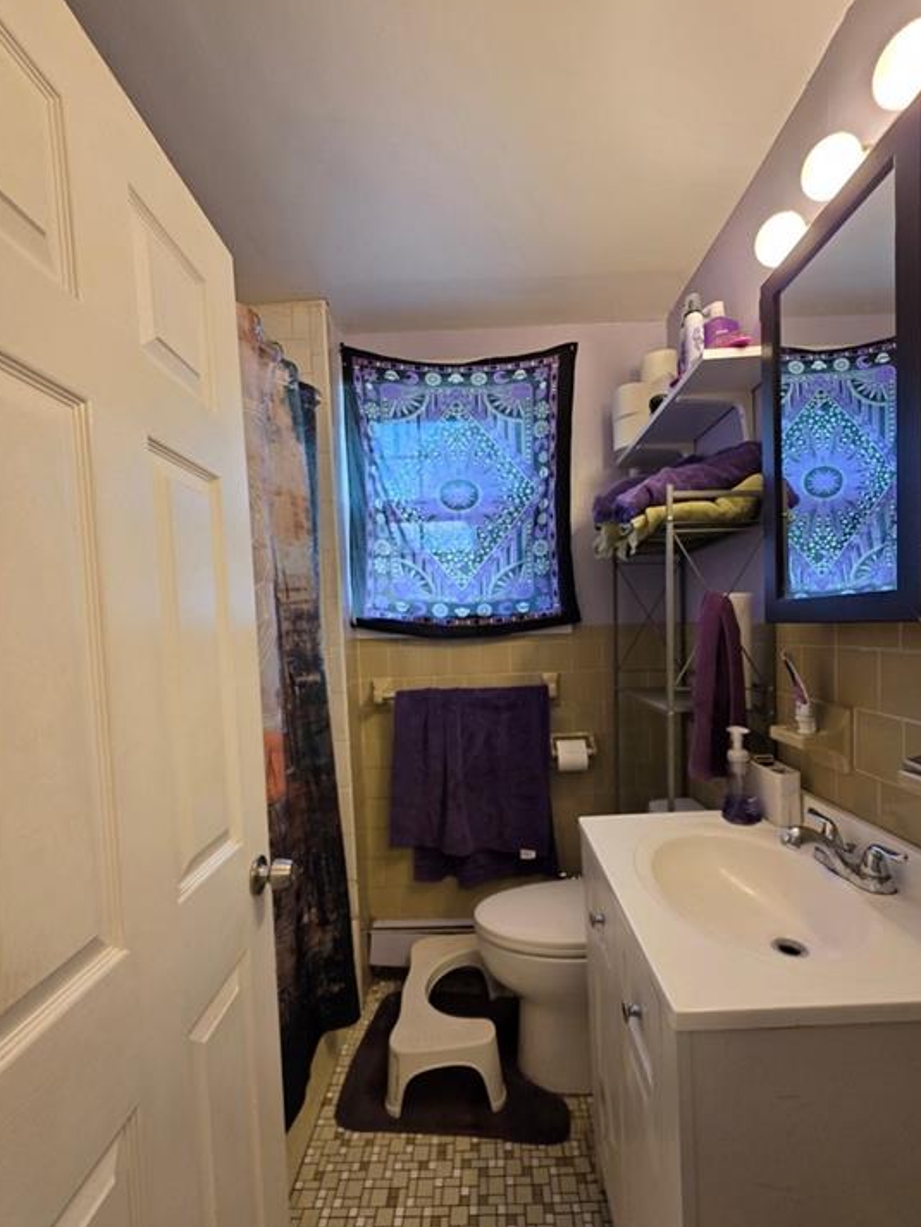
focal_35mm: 14
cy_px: 645
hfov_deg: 85.6
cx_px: 484
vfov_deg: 102.0
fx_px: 497
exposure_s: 1/60
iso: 250
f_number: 1.9
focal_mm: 2.2
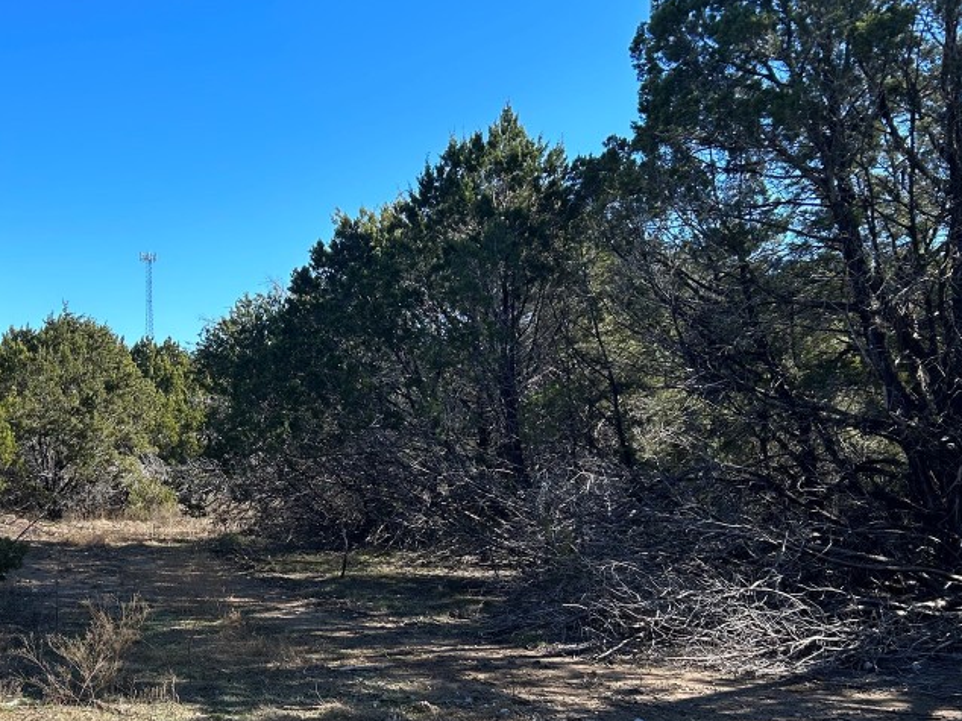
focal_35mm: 42
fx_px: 1167
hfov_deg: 43.4
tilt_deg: -4.8
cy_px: 543
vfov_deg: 33.6
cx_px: 241
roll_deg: -0.3
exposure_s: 1/1901
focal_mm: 5.7
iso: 50
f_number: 1.5
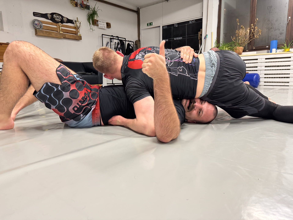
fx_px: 203
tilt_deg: -7.3
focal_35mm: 24
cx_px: 146
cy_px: 110
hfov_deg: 71.6
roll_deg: +2.8
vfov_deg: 56.8
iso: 250
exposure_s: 1/50
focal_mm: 6.76
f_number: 1.78
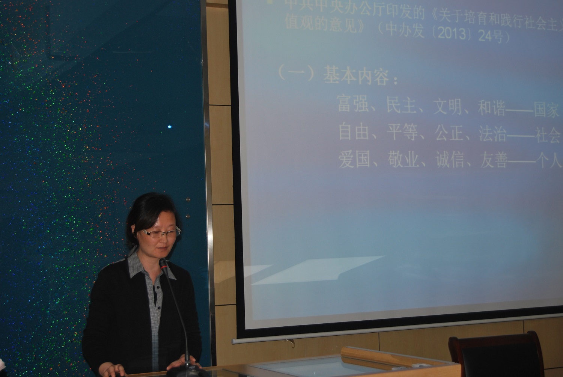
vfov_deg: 22.7
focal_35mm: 60
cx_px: 282
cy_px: 188
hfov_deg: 33.4
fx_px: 939
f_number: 5
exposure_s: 1/60
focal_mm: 40
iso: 200
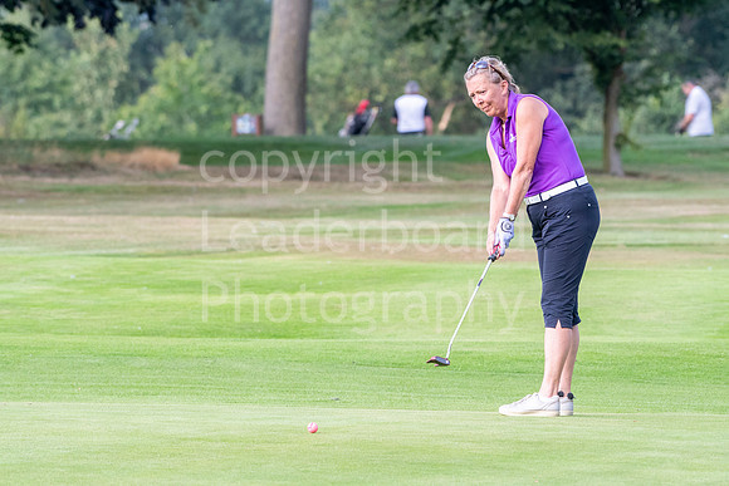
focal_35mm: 390
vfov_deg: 3.5
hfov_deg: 5.3
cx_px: 364
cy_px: 243
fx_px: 7899
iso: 1250
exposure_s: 1/1000
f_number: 6.3
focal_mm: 260
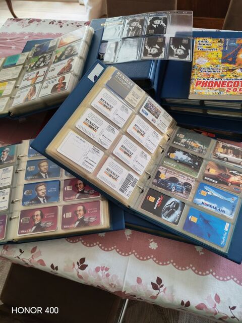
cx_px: 121
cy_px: 162
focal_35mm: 27
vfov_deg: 65.3
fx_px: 252
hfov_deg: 51.4
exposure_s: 1/50
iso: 1600
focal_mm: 6.12
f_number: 1.9
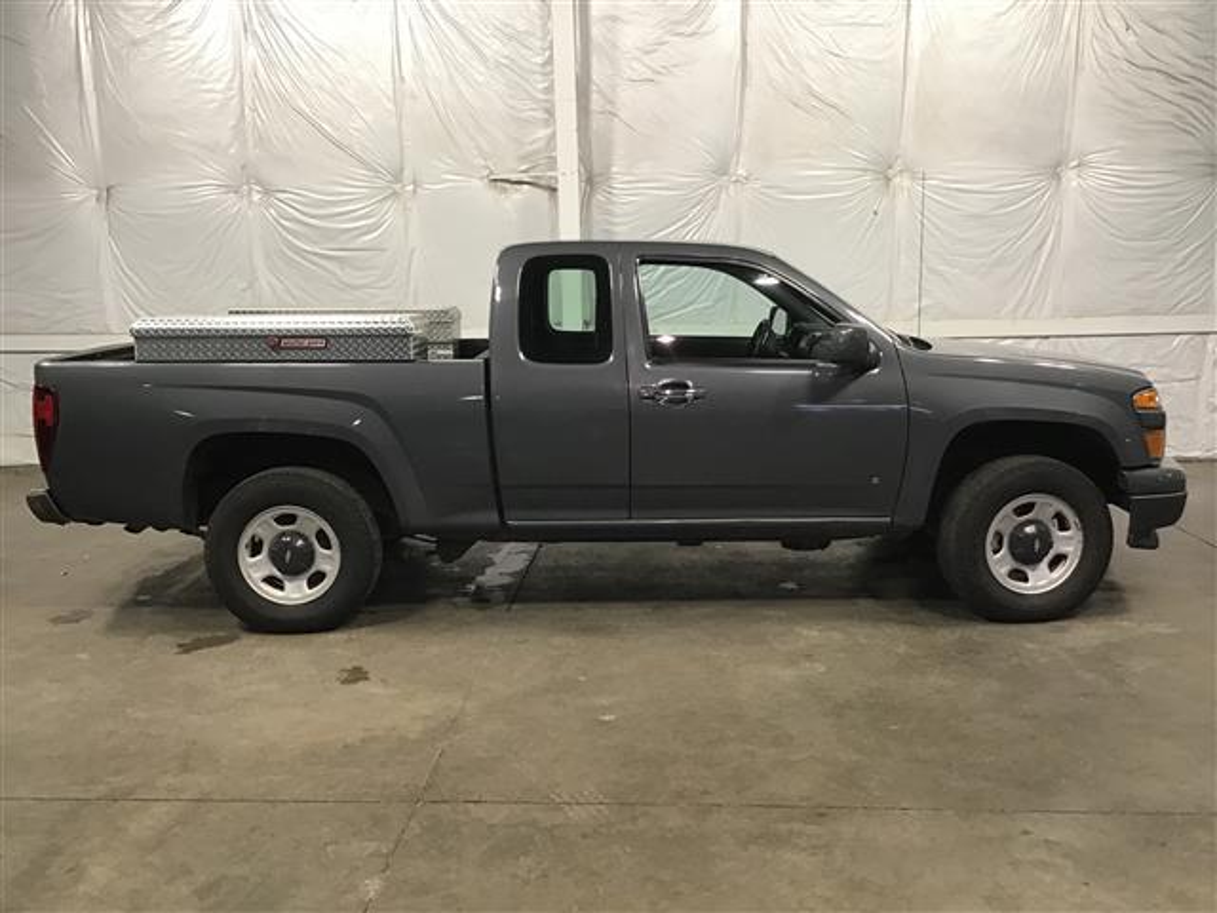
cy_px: 456
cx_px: 608
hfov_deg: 58.4
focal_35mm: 31
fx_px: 1090
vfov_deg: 45.4
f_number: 2.4
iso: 80
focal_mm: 3.3
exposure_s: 1/30
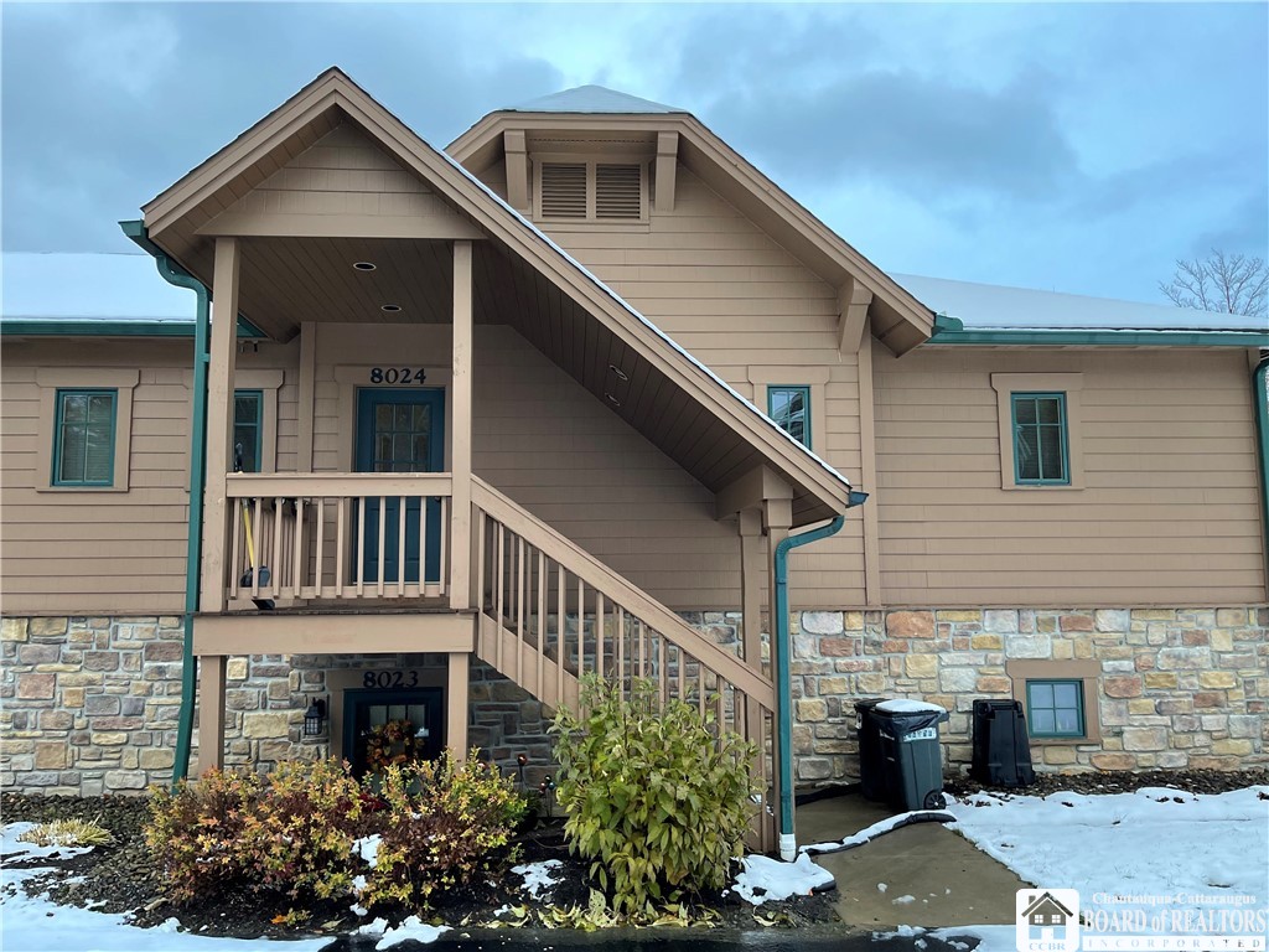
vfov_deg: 53.1
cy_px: 476
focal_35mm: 26
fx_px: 953
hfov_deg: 67.3
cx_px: 634
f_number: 1.6
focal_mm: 5.1
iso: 100
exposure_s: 1/121
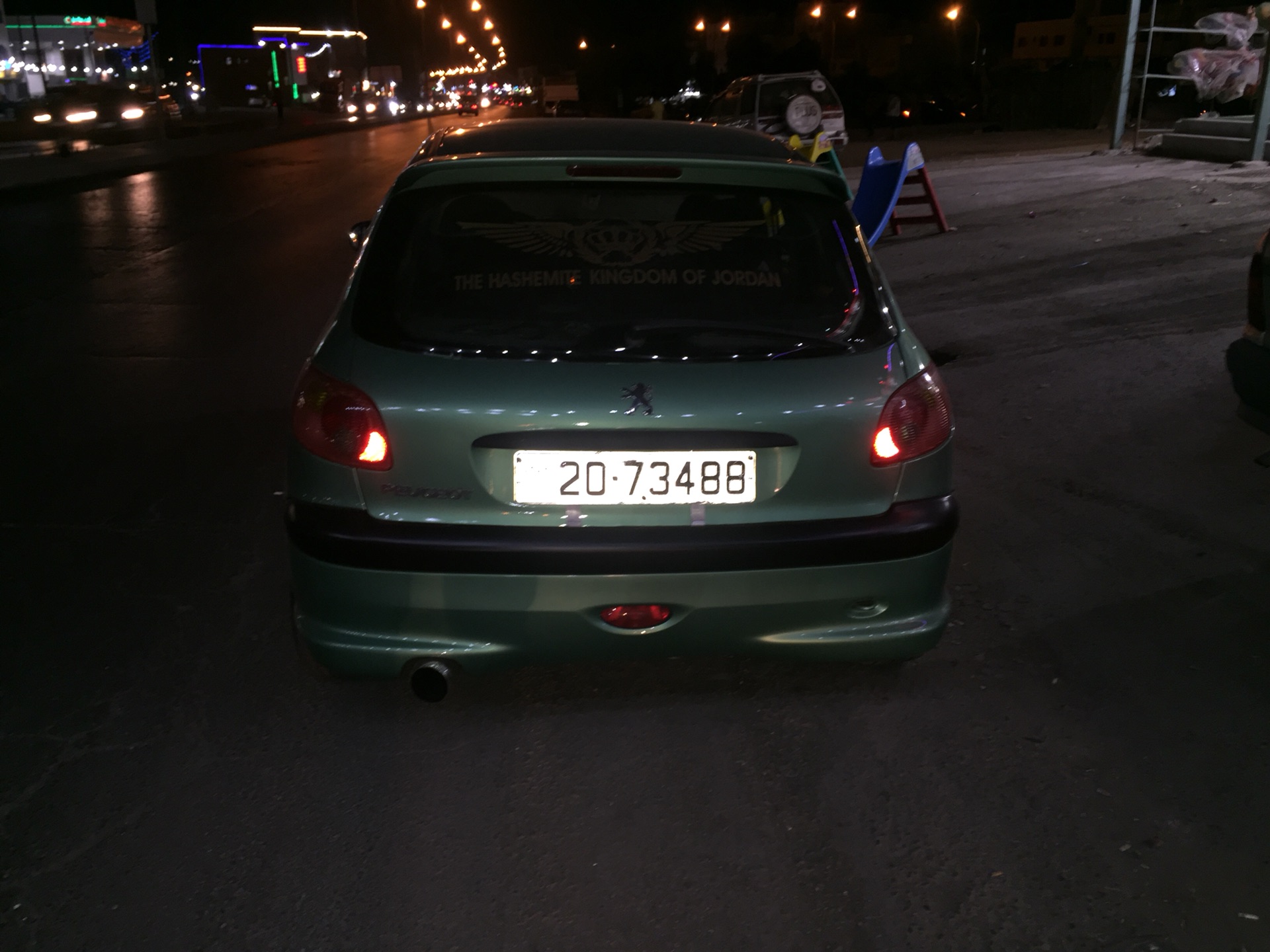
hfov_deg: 61.7
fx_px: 1064
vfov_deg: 48.2
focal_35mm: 29
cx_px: 635
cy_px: 476
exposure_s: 1/17
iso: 64
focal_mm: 4.15
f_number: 2.2
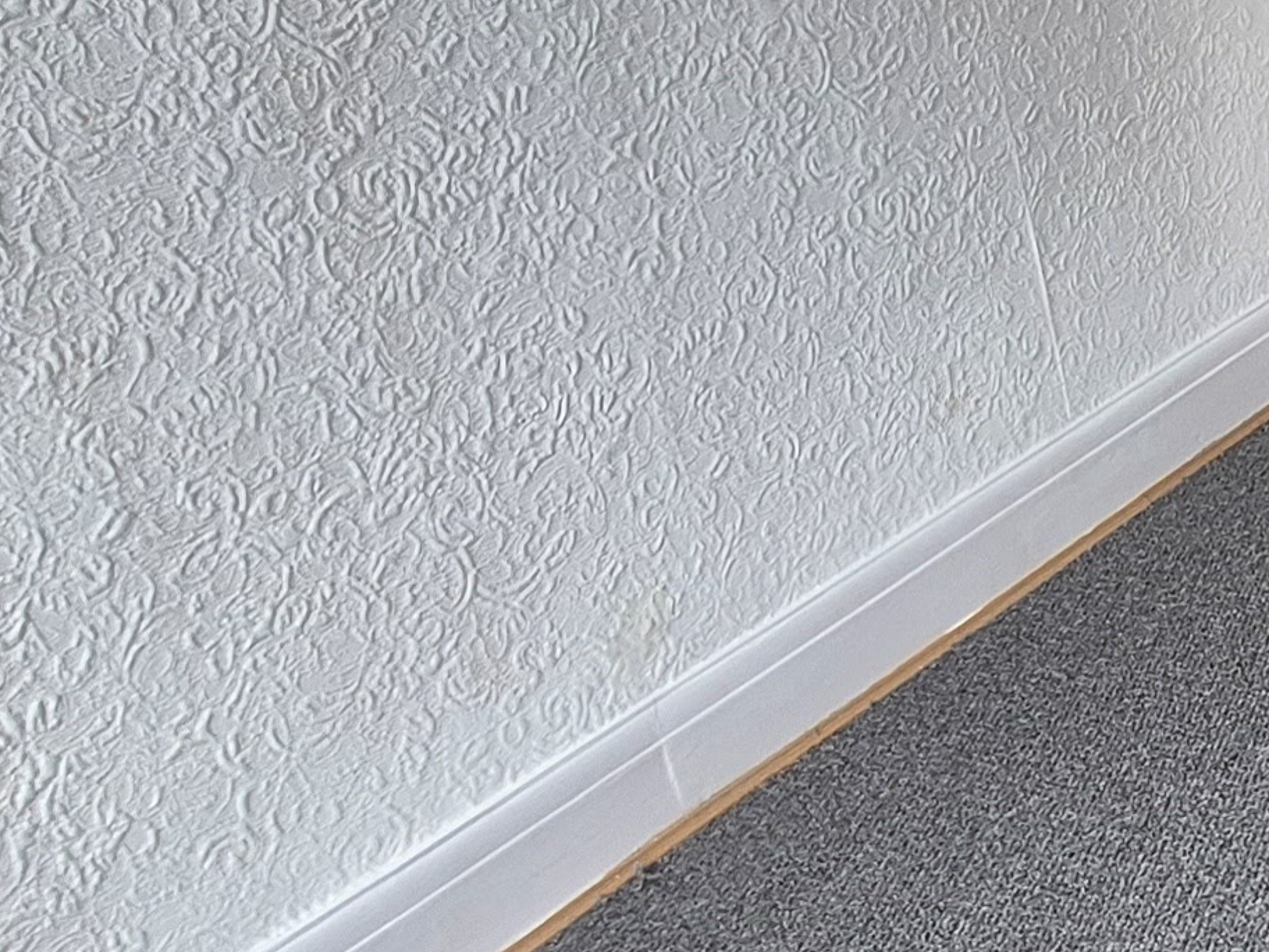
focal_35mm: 57
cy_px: 347
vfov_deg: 25.6
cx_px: 1813
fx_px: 2090
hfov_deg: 26.4
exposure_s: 1/50
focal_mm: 1.74
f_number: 2.2
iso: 64
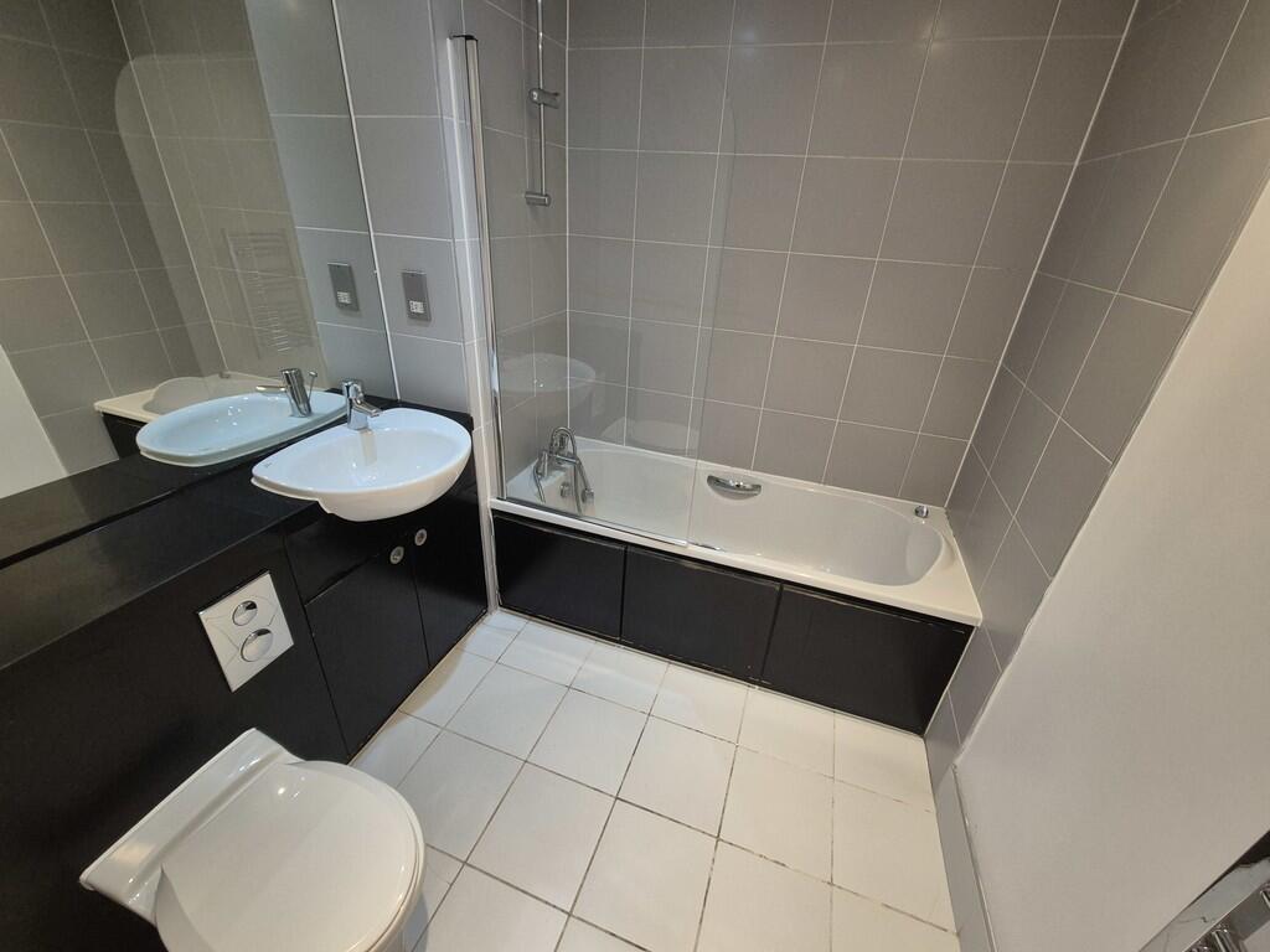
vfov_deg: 89.9
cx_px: 635
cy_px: 476
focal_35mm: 13
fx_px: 477
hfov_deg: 106.2
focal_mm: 2.2
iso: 800
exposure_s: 1/50
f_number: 2.2
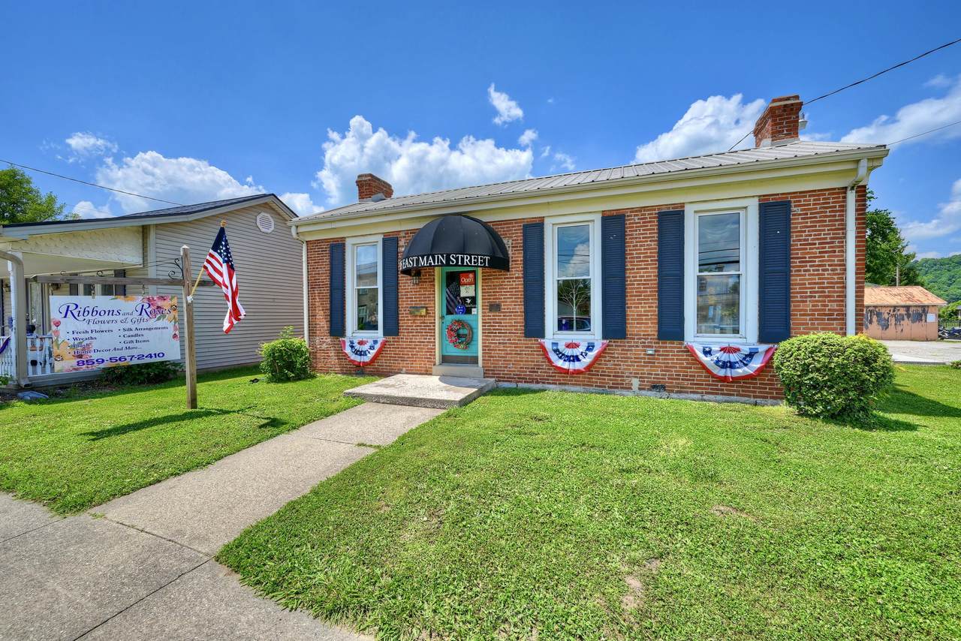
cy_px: 320
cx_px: 480
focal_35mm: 14
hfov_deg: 104.2
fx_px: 374
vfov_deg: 81.2
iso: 100
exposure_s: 1/50
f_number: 11
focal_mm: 14
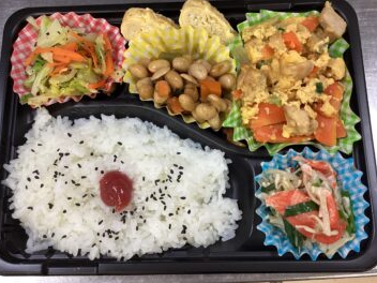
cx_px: 188
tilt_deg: -76.6
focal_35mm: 33
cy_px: 133
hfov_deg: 55.4
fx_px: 359
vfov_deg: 42.9
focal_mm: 3.3
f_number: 2.4
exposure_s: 1/60
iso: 160
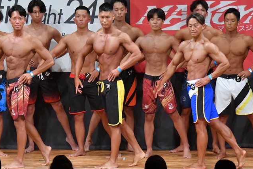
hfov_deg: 6.7
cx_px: 116
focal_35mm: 309
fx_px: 2170
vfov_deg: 4.4
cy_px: 85
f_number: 5.6
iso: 10000
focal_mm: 170
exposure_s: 1/400
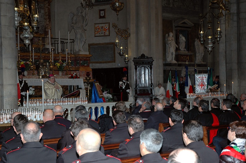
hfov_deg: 30.6
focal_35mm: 66
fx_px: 450
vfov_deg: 20.6
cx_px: 123
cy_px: 82
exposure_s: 1/60
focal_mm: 44
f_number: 4.5
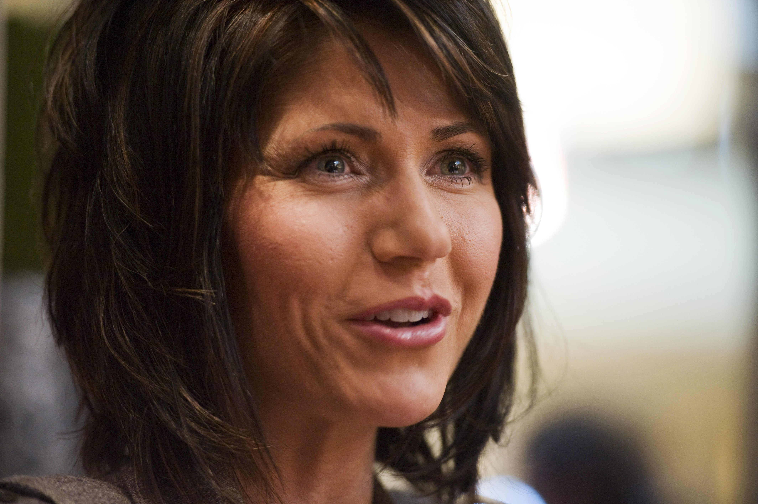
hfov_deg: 10.3
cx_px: 379
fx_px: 4208
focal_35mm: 200
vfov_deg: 6.9
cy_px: 252
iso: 3200
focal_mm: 200
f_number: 2.8
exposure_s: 1/40
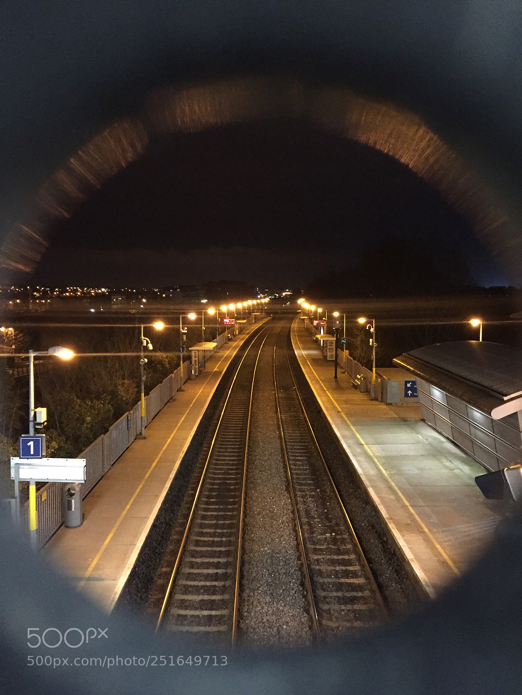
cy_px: 348
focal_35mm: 29
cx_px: 261
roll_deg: +0.3
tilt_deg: -4.2
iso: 640
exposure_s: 1/17
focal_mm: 4.15
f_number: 2.2
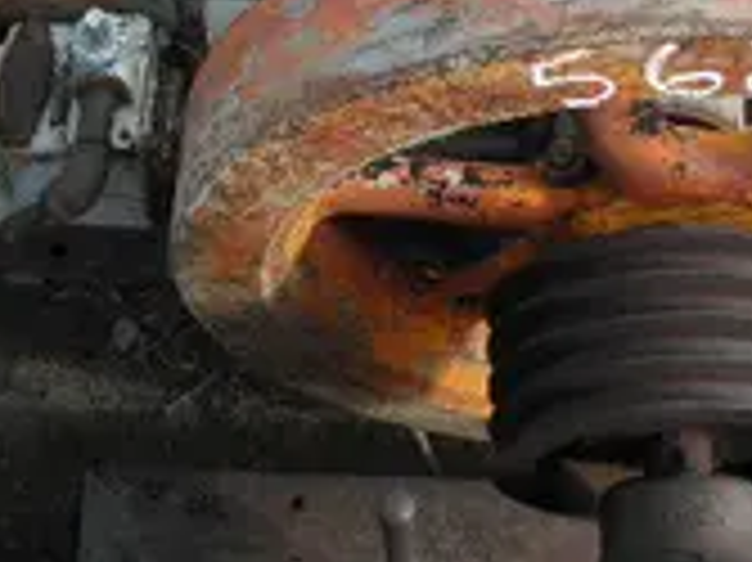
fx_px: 1454
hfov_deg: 28.8
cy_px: -18
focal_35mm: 67
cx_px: 266
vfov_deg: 21.1
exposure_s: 1/250
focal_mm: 5
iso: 64
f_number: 3
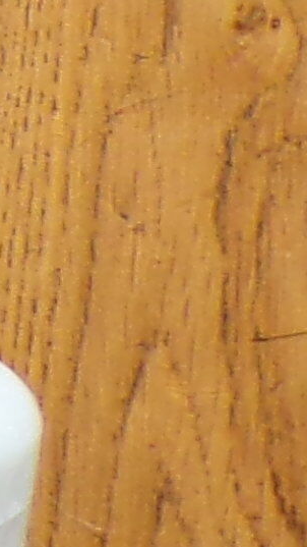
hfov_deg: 3.4
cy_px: 163
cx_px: -1677
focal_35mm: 299
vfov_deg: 7.2
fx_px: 4328
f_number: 3.2
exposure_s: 1/34
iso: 160
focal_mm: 5.8
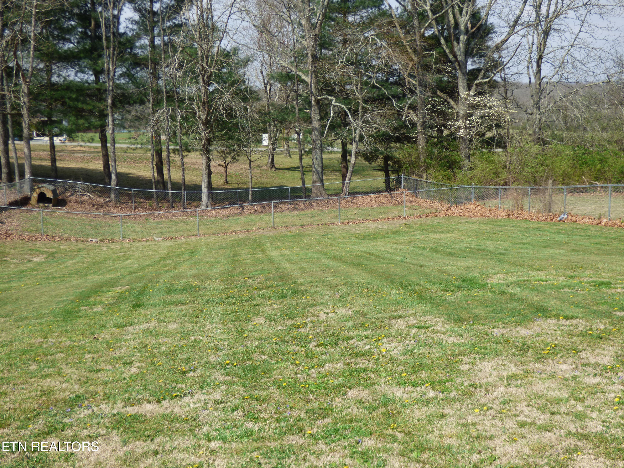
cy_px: 234
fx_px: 955
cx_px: 312
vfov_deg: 27.5
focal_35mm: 53
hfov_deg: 36.2
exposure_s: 1/800
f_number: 3.9
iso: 100
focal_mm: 9.1
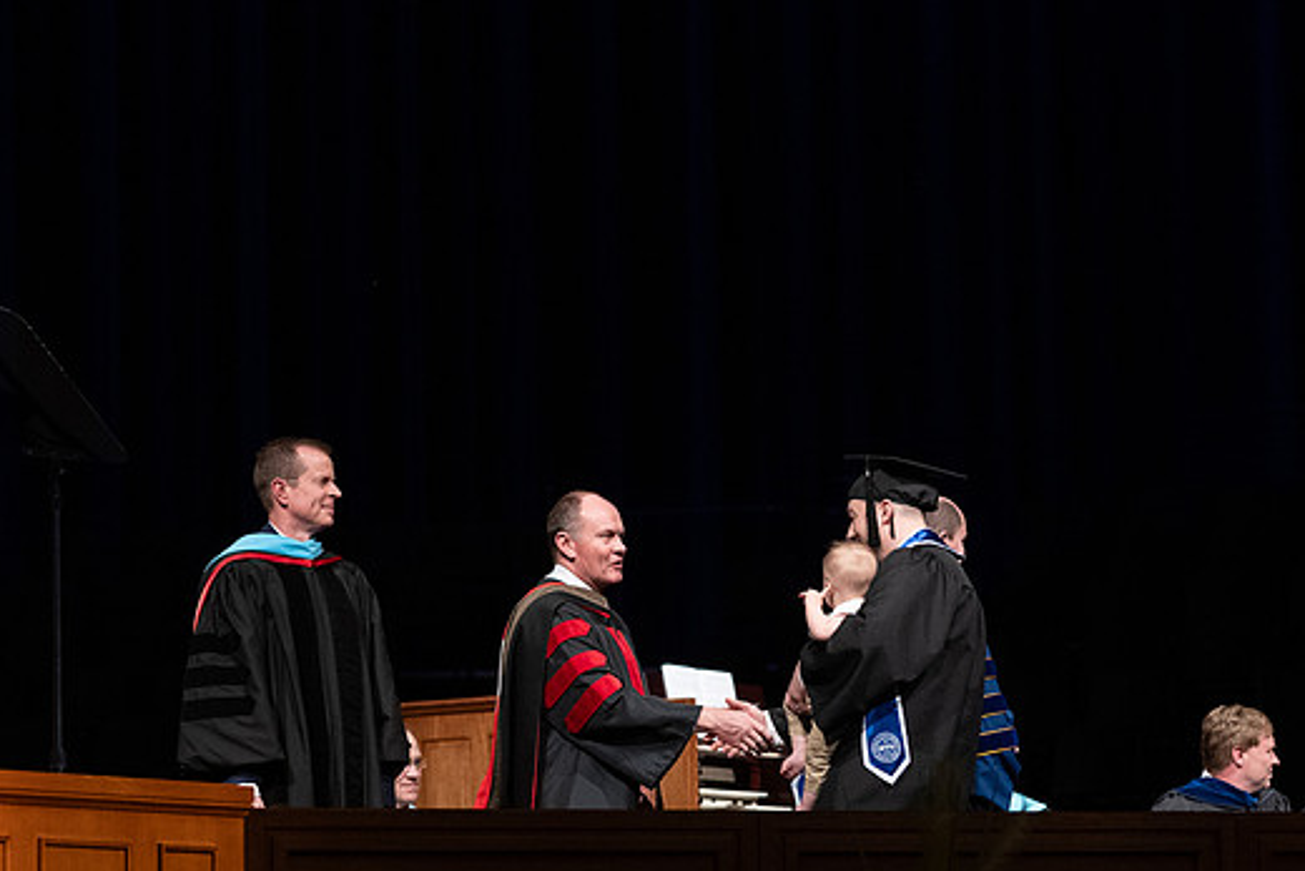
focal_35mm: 160
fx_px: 5801
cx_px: 710
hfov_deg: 12.8
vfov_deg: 8.6
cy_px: 468
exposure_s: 1/320
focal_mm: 85
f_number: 2.5
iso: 1600
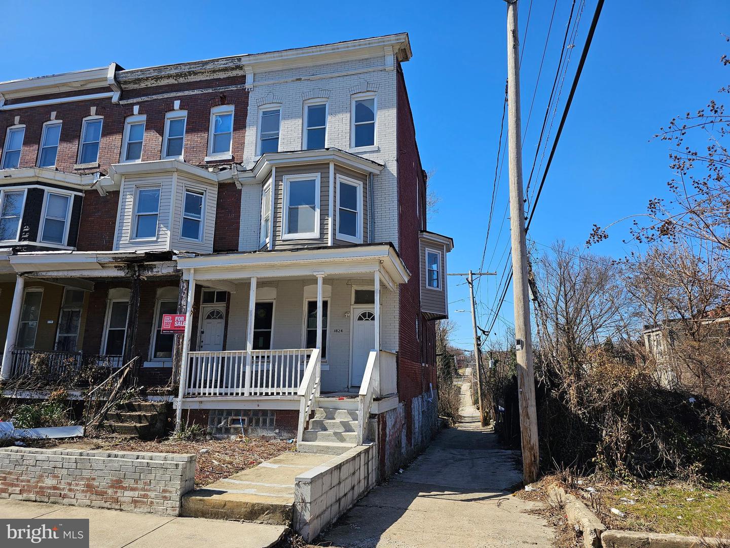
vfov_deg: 58.9
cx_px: 365
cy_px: 274
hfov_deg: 73.9
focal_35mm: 23
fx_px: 485
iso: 10
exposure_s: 1/590
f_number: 1.7
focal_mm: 6.3
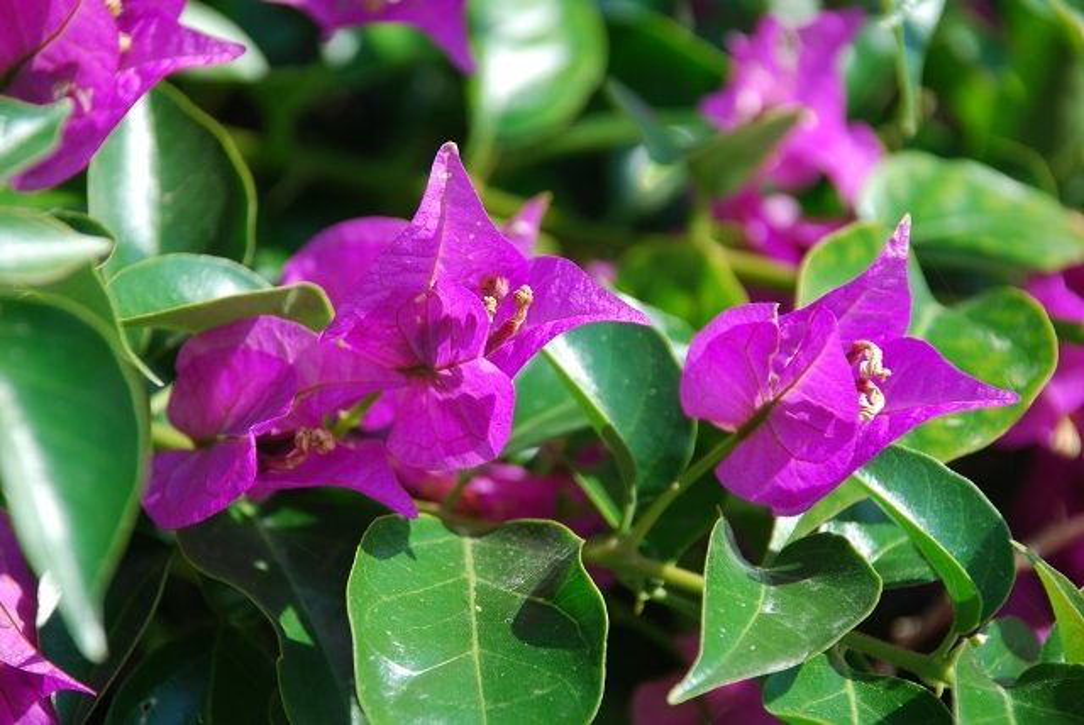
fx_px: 6103
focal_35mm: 202
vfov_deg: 6.8
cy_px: 362
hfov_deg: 10.2
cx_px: 542
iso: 200
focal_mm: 135
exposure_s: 1/320
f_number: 5.6
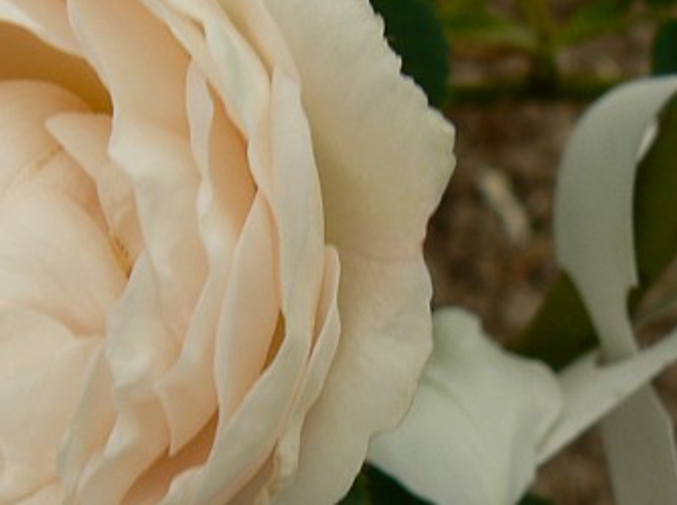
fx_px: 1347
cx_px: 130
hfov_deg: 27.6
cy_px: 246
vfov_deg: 21.2
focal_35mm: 69
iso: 80
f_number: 4
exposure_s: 1/100
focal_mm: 6
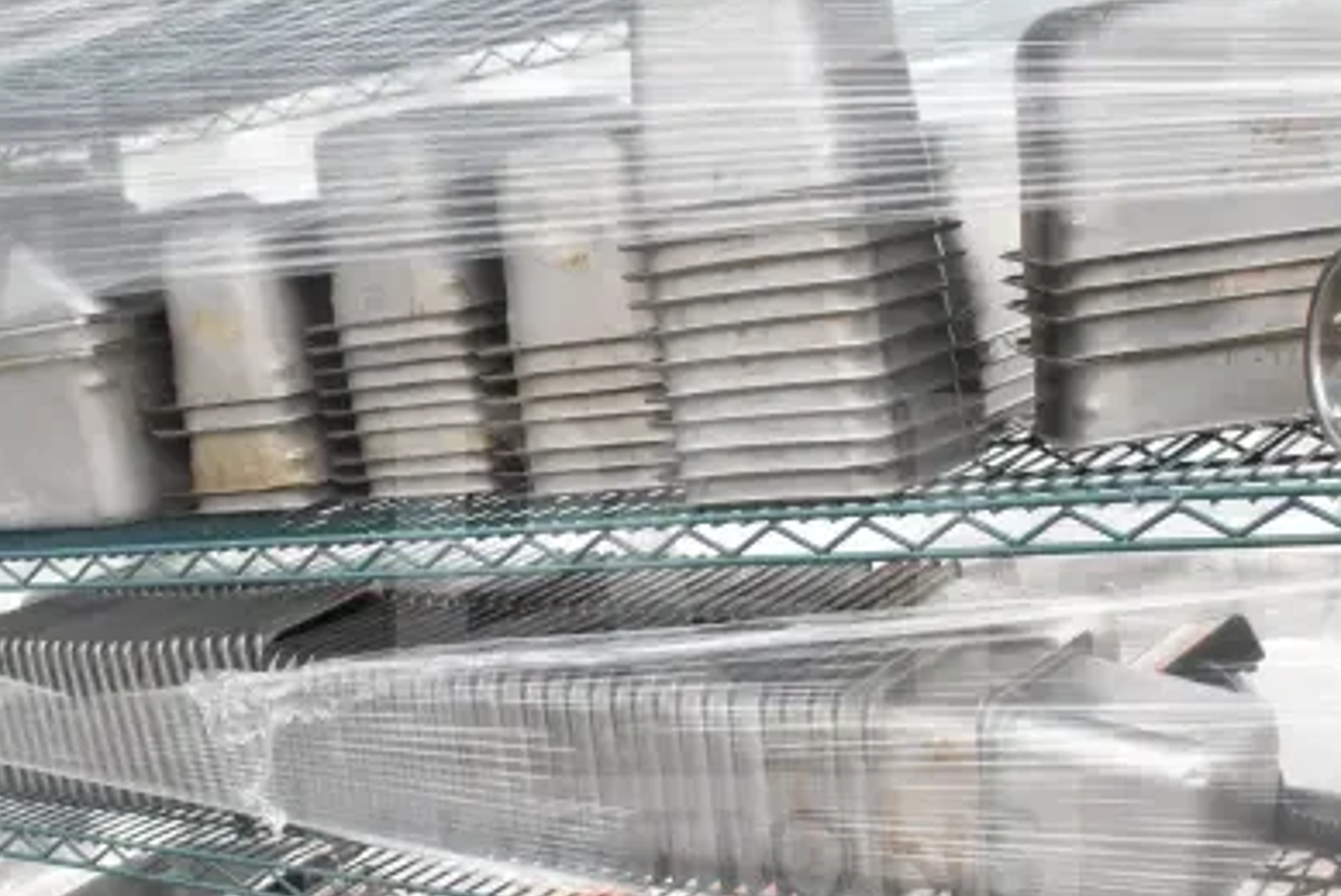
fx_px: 1752
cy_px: 667
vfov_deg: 28.3
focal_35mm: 47
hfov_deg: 41.9
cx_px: 689
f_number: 16
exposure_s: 1/1000
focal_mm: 20
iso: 6400
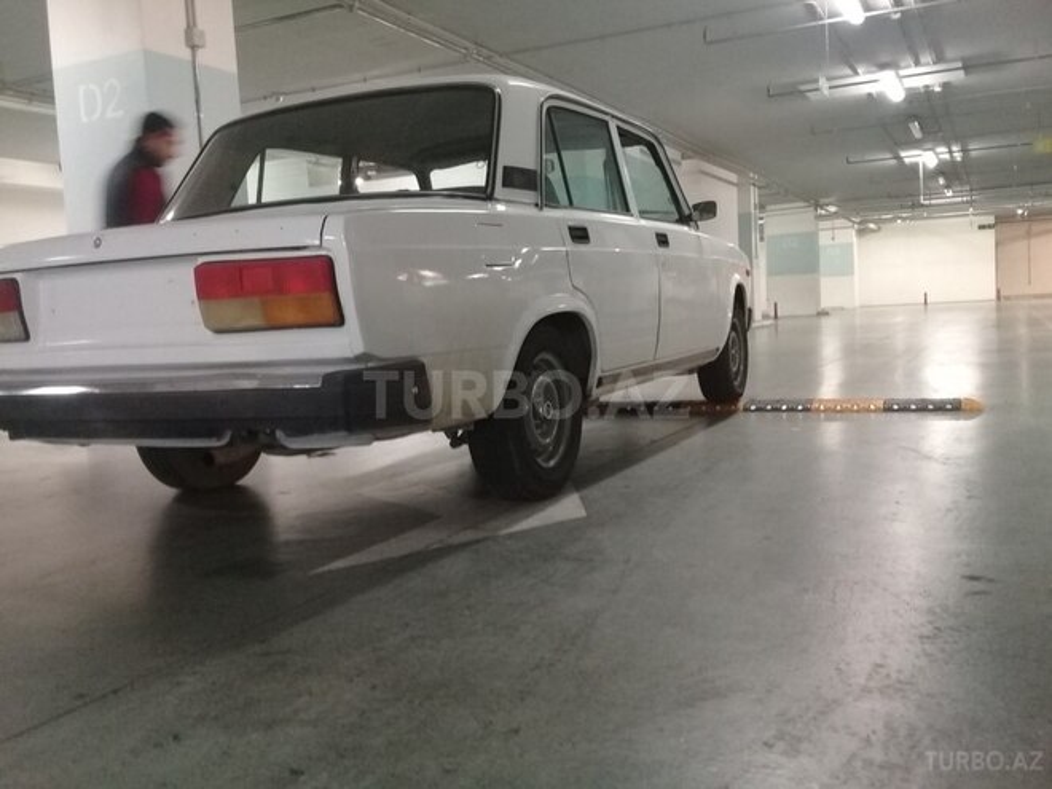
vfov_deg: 45.4
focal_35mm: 31
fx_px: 942
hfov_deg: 58.4
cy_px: 394
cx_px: 526
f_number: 2.2
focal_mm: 3.3
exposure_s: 1/17
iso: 250
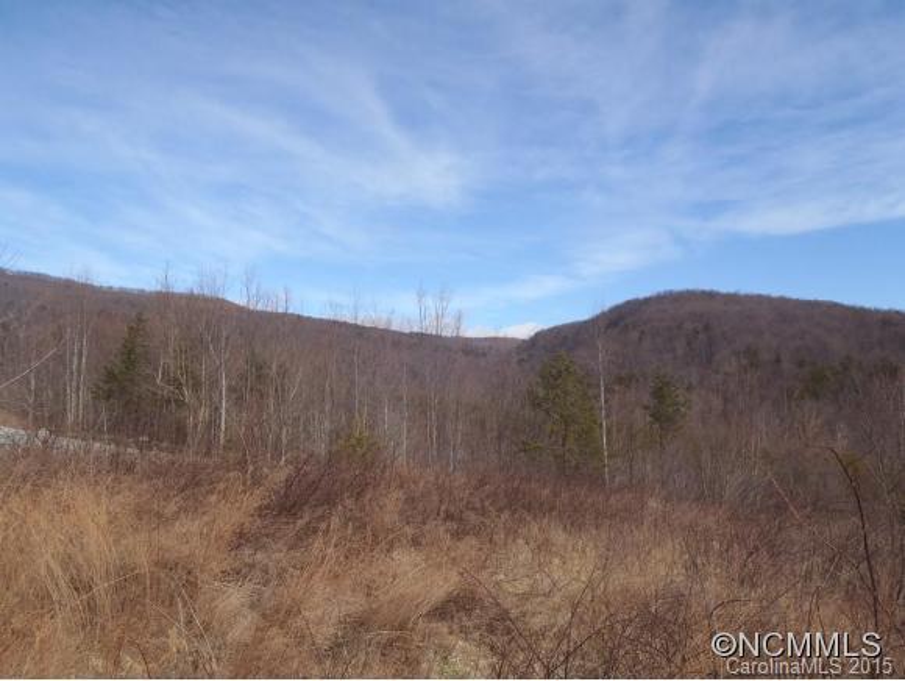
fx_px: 733
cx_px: 452
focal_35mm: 28
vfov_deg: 49.8
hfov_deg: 63.4
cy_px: 340
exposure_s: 1/500
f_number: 4.5
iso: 80
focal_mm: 5
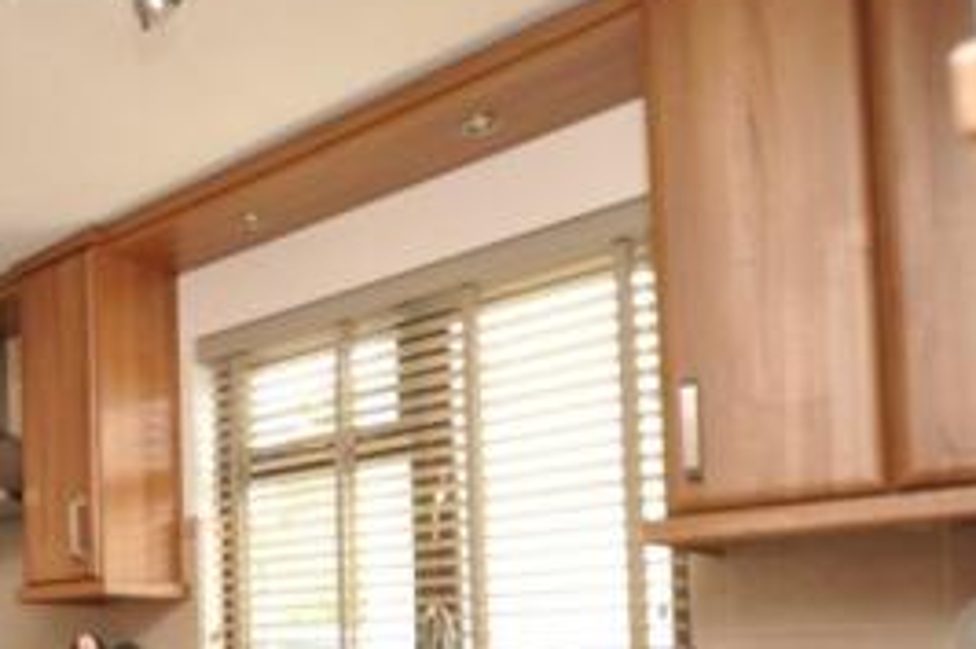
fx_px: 1002
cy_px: 631
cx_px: -95
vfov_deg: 33.2
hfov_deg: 41.5
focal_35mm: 37
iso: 800
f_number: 4
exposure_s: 1/60
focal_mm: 10
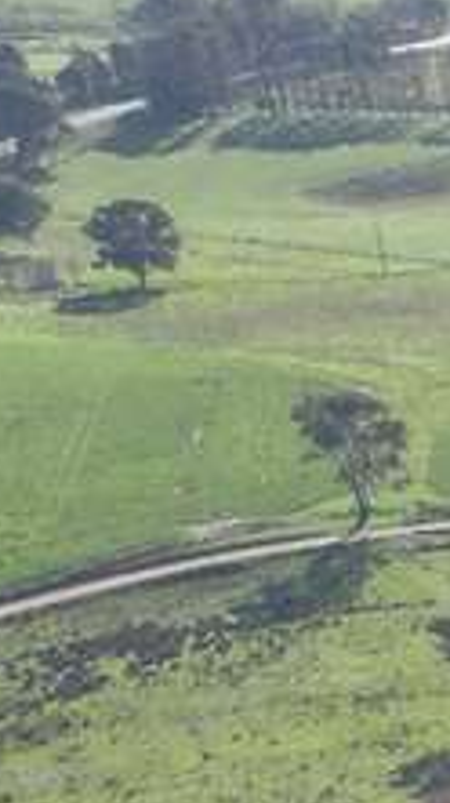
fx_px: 4825
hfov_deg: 4.1
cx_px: 2903
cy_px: 1646
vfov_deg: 8.9
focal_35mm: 227
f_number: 1.7
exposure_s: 1/2500
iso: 200
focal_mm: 6.72
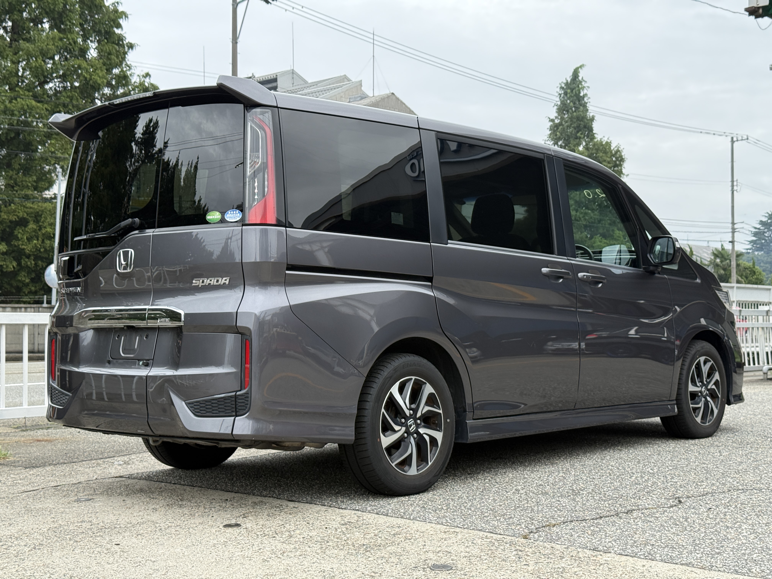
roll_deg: +0.1
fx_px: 1070
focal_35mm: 48
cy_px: 290
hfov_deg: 39.7
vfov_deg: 30.3
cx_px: 386
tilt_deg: +1.8
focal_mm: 6.76
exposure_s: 1/1883
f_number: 1.78
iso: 80
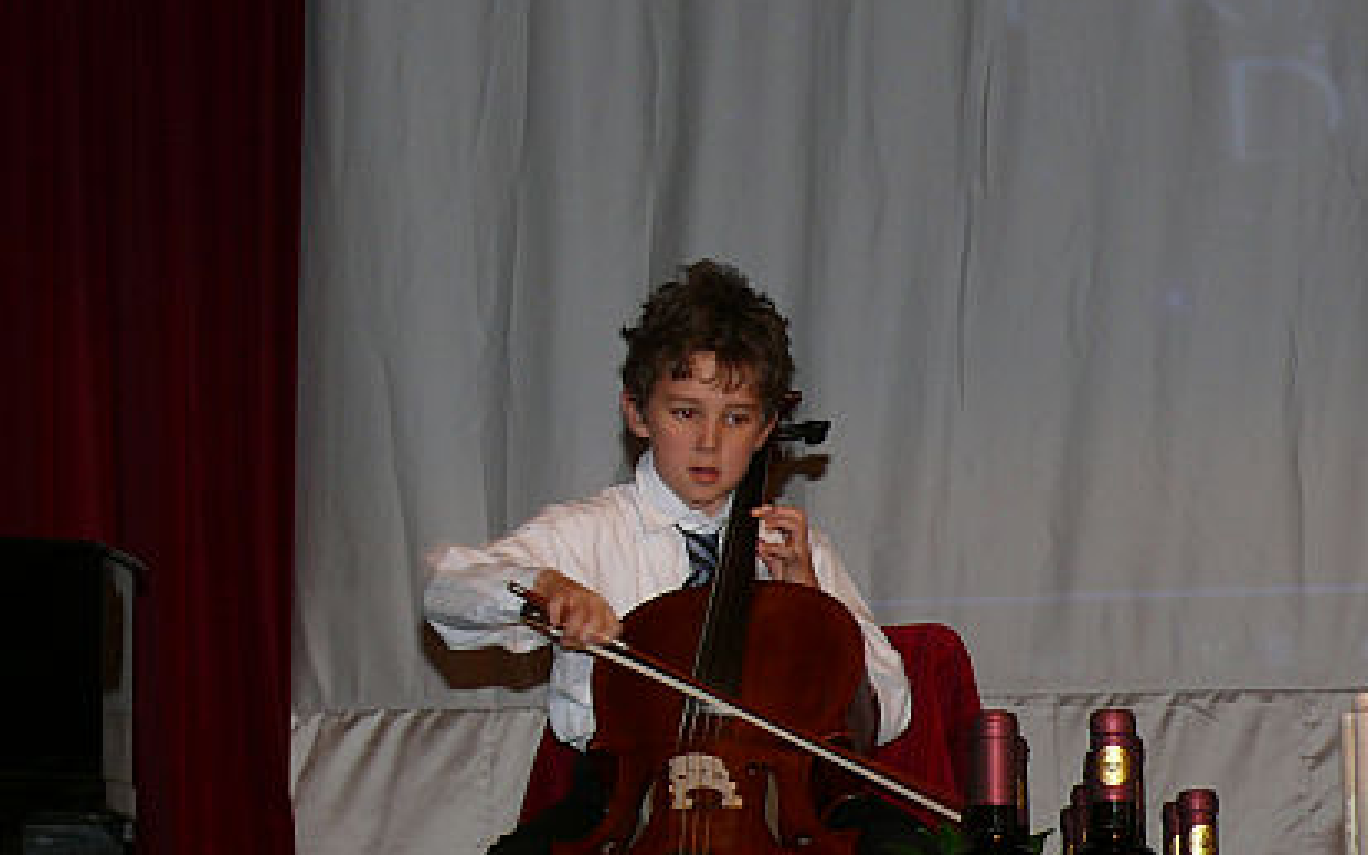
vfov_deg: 8.9
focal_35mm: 148
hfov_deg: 14.1
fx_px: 5517
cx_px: 719
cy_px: 520
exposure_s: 1/30
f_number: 4
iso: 100
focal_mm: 15.3
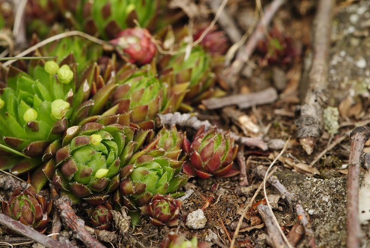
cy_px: 124
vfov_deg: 10.8
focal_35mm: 128
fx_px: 1312
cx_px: 185
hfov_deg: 16.0
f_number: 7.1
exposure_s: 1/100
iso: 200
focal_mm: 85
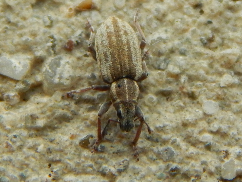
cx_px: 121
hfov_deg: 15.1
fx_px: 916
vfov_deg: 11.3
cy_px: 91
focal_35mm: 131
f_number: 4.8
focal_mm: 23.4
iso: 400
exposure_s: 1/160
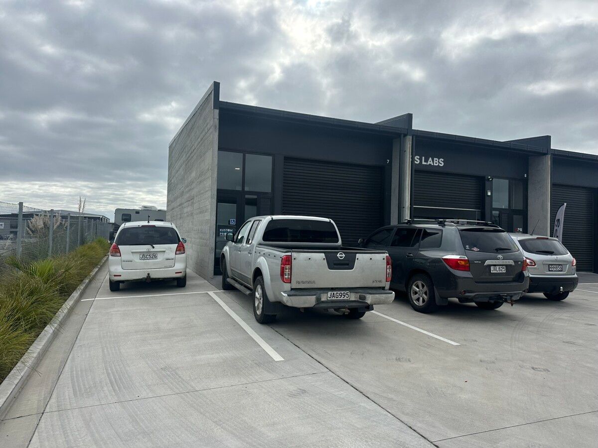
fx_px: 415
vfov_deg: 56.8
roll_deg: +0.6
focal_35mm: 24
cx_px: 299
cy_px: 224
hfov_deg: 71.6
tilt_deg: +4.1
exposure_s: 1/5848
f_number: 1.78
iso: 80
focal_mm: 6.86
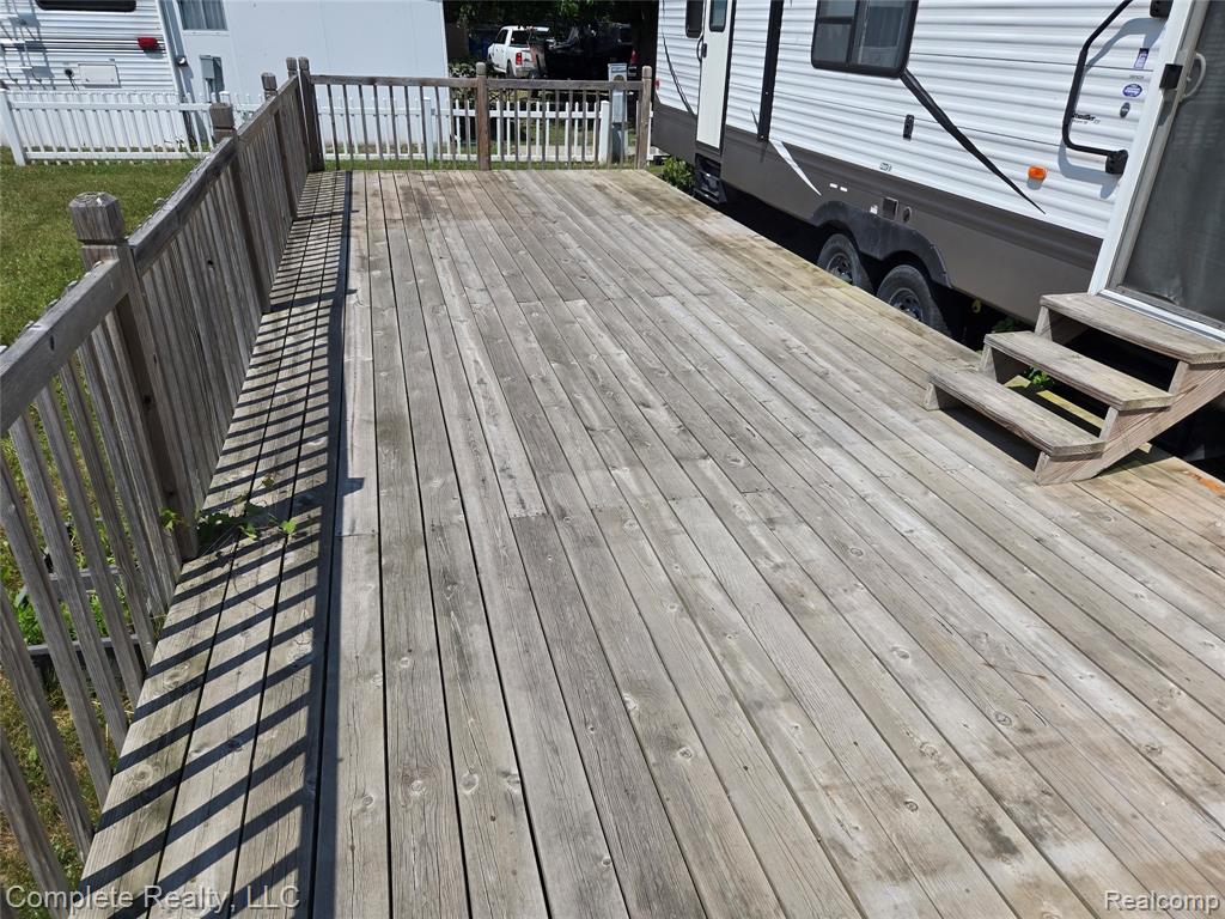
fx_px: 814
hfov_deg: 73.9
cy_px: 460
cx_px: 612
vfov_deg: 58.9
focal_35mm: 23
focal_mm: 5.4
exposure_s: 1/2921
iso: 25
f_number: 1.8
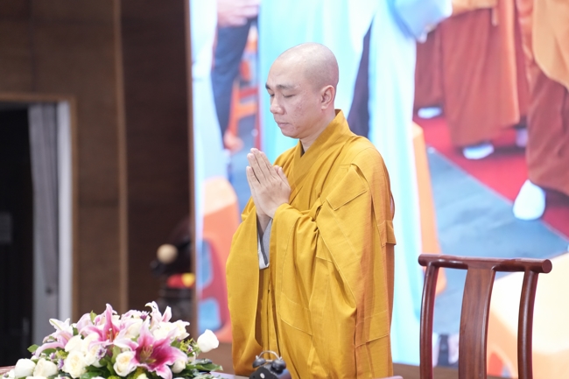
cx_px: 284
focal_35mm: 116
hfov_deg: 17.6
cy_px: 190
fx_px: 1833
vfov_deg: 11.8
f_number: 3.2
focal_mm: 116
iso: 3200
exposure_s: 1/160
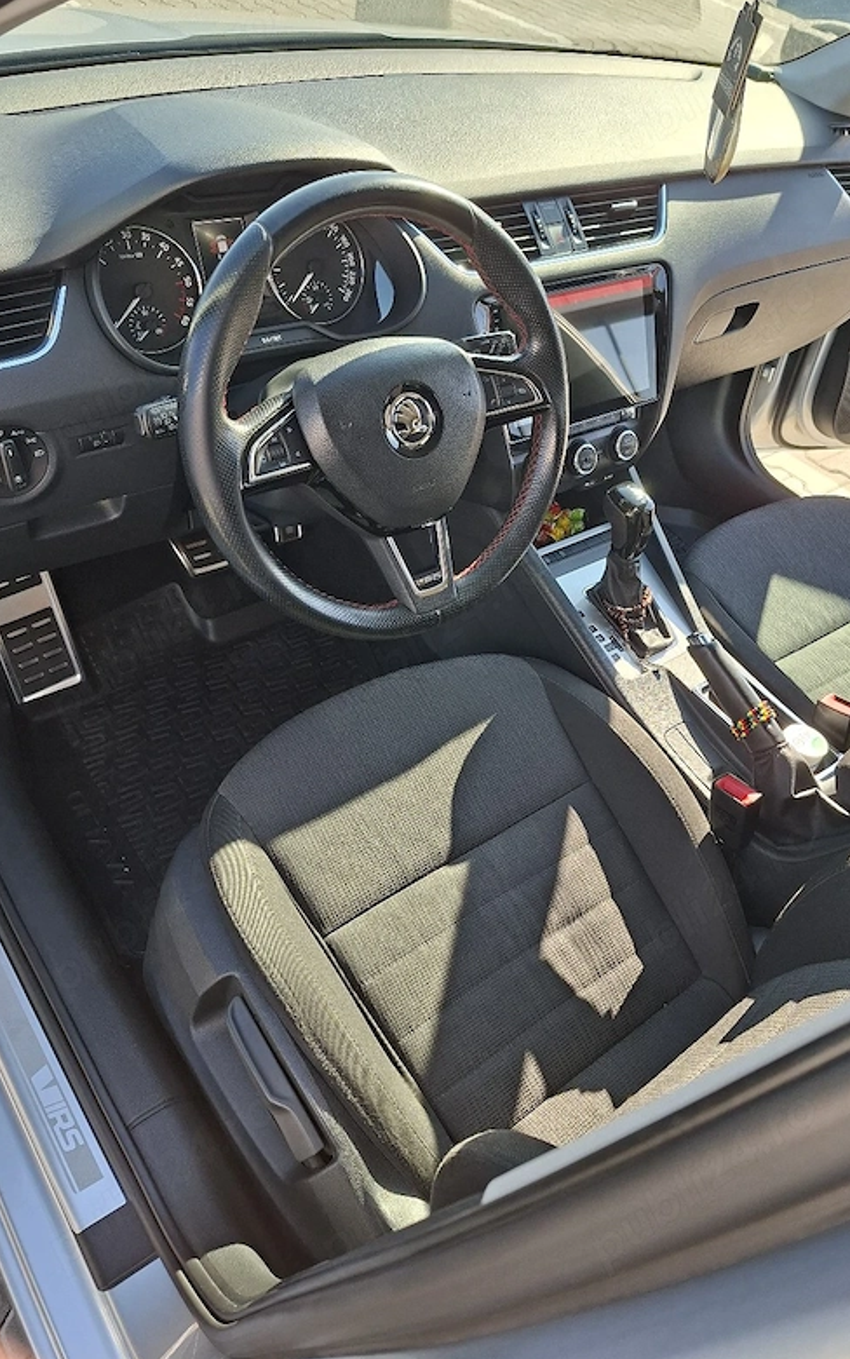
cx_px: 502
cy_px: 678
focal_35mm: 25
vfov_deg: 72.5
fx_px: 926
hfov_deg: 49.1
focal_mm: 5.54
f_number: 1.8
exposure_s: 1/333
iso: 50
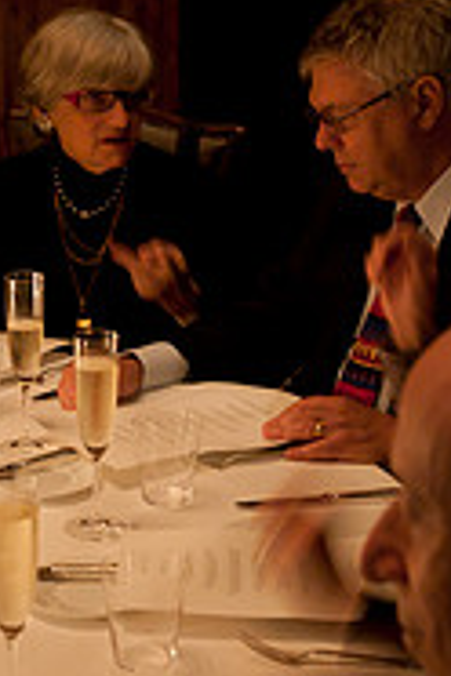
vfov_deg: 23.4
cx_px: 125
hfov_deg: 15.7
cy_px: 305
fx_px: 1635
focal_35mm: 87
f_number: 2.8
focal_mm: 24
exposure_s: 1/8
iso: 1000
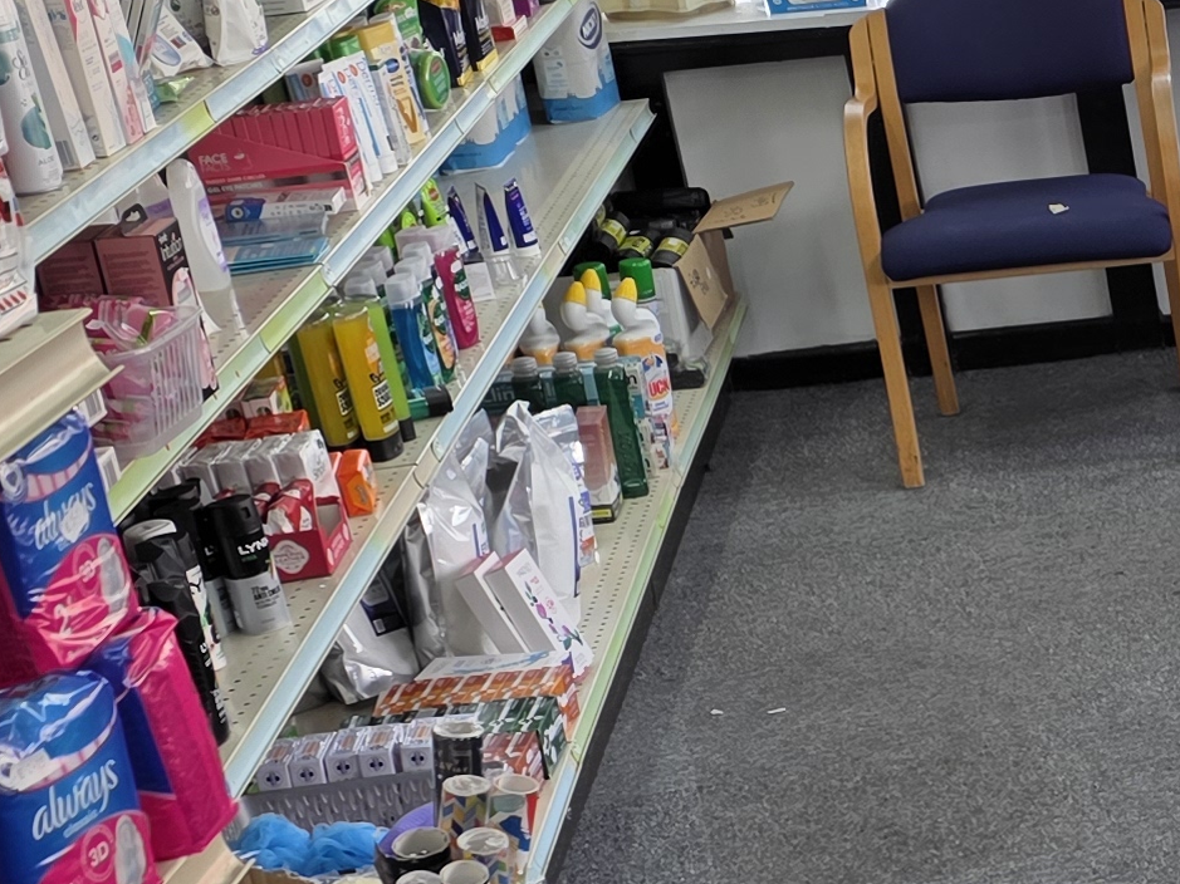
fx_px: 3340
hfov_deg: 17.4
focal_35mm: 98
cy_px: 726
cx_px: 1906
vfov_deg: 15.0
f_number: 1.7
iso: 20
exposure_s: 1/100
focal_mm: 6.25
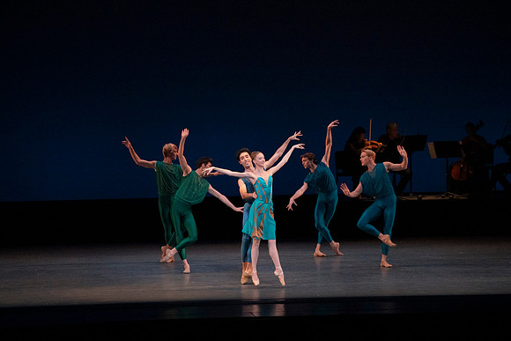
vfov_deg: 7.4
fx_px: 2626
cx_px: 256
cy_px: 170
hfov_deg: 11.1
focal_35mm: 185
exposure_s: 1/400
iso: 8000
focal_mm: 185
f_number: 7.1
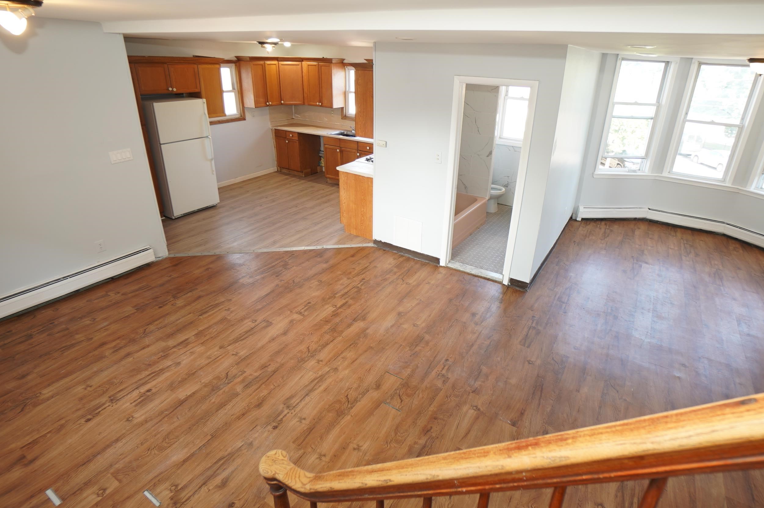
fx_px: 382
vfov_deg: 67.2
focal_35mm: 18
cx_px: 420
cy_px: 237
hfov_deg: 89.8
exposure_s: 1/20
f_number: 4
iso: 200
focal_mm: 10
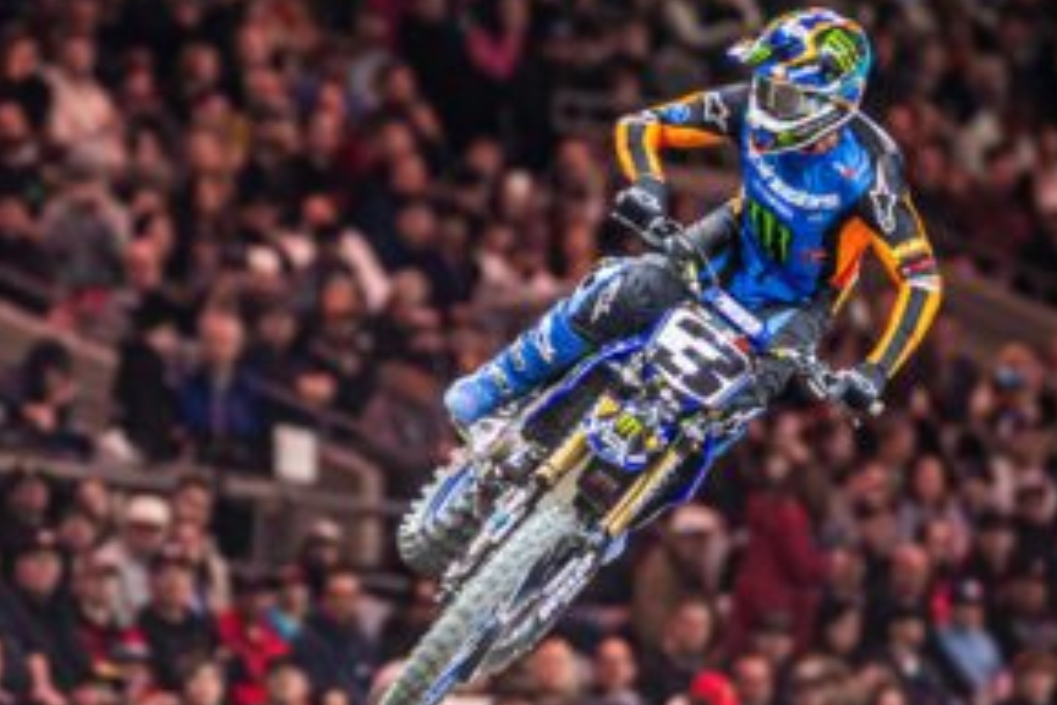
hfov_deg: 2.8
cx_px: 440
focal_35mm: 725
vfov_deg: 1.9
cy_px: 448
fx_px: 21285
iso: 3200
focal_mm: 300
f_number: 2.8
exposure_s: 1/500
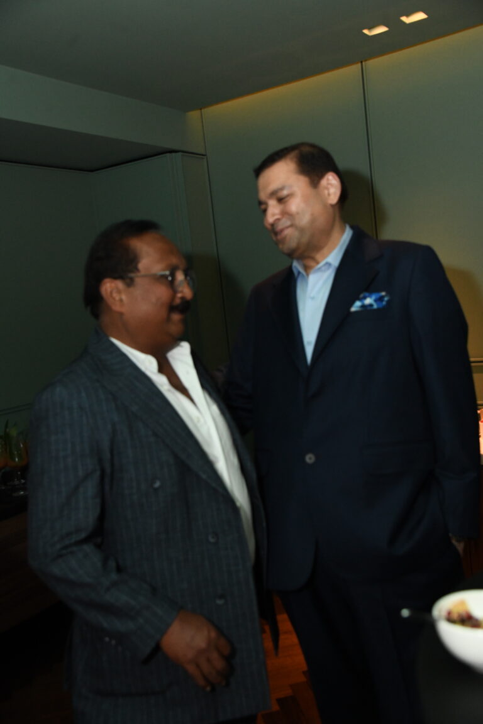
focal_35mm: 38
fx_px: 765
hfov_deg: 35.1
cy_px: 362
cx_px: 242
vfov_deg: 50.7
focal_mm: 38
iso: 5000
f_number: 5.6
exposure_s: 1/250
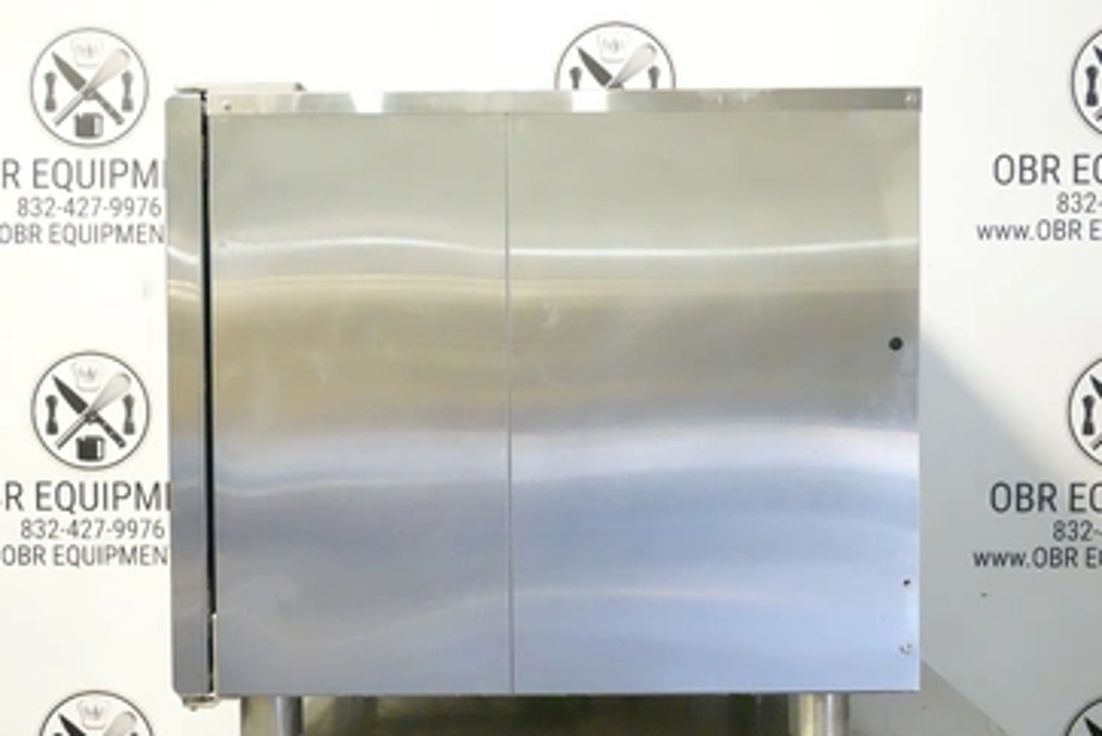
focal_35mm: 53
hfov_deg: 37.5
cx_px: 560
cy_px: 394
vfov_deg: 25.6
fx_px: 1624
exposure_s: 1/30
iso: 6400
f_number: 4
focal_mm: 17.88
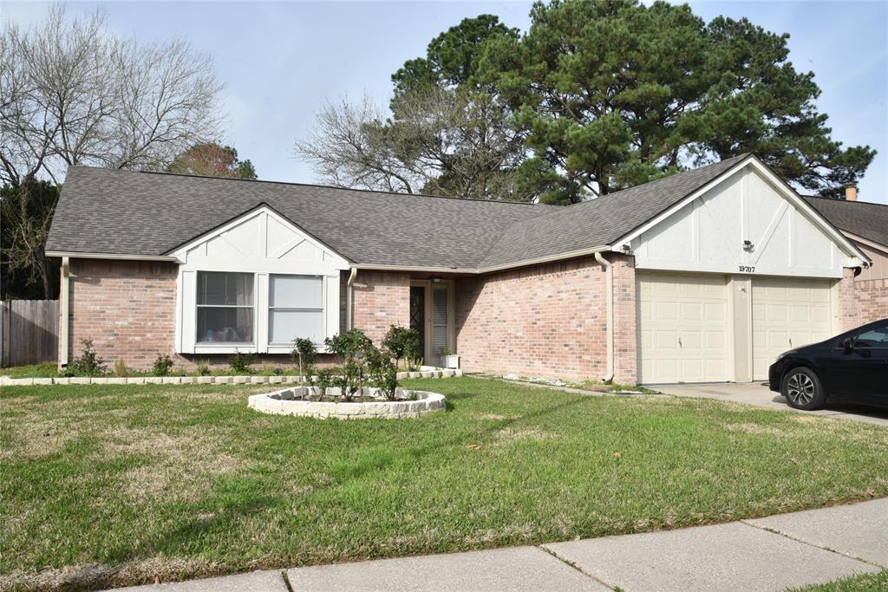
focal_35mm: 30
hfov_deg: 61.9
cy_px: 296
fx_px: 740
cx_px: 444
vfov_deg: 43.6
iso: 400
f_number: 20
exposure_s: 1/100
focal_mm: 30
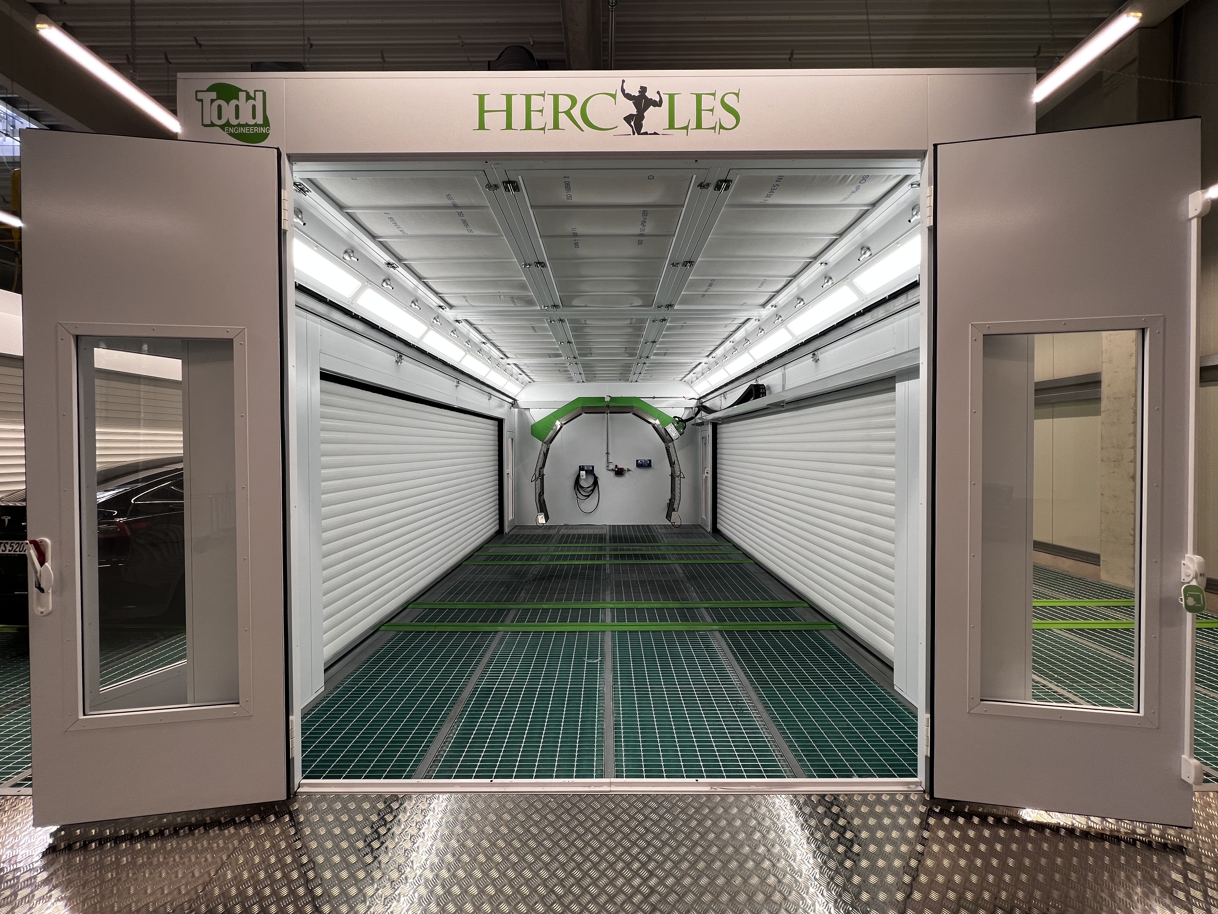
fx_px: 457
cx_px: 609
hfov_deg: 106.2
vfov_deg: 89.9
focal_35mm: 13
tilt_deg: -1.8
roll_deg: +0.1
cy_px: 457
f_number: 1.8
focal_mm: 1.57
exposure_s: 1/123
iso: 40
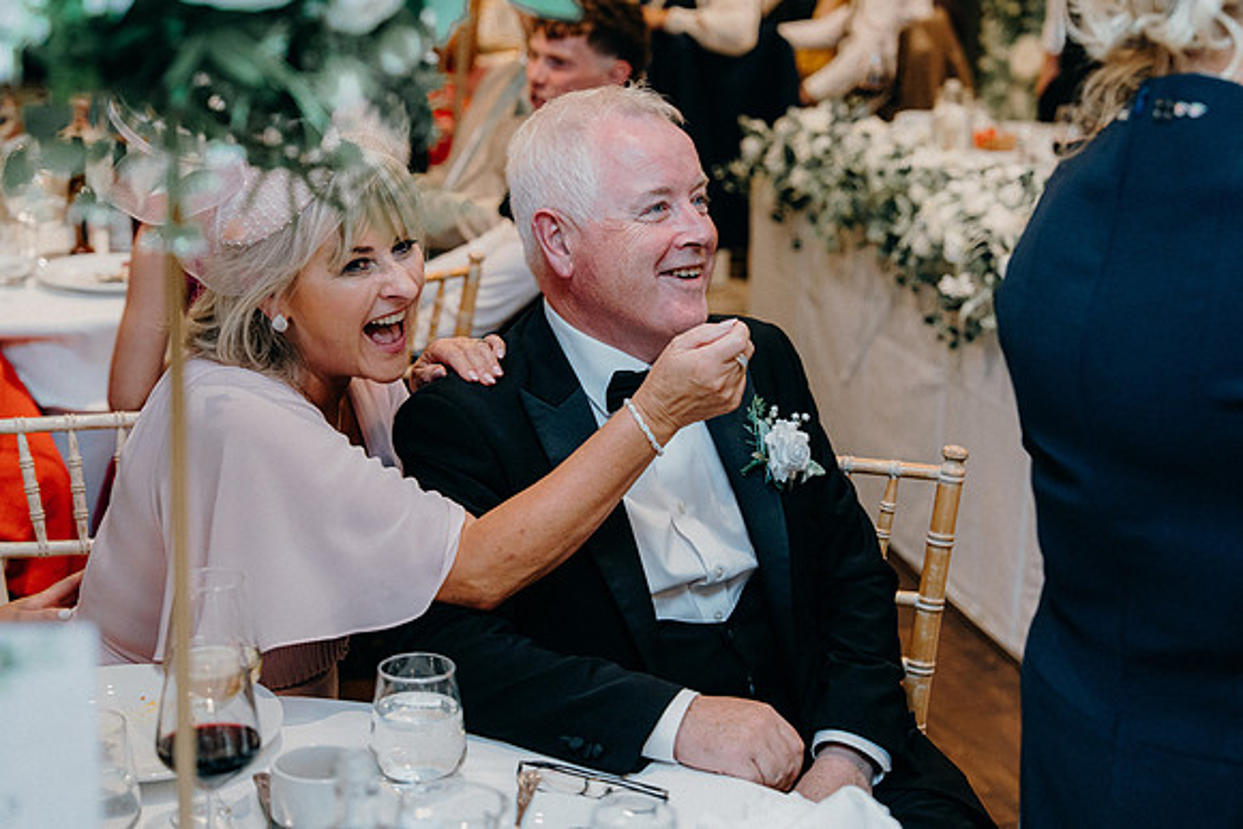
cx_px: 622
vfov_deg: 19.5
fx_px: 2417
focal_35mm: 70
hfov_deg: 28.8
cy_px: 414
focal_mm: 70
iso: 2500
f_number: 3.5
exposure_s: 1/100
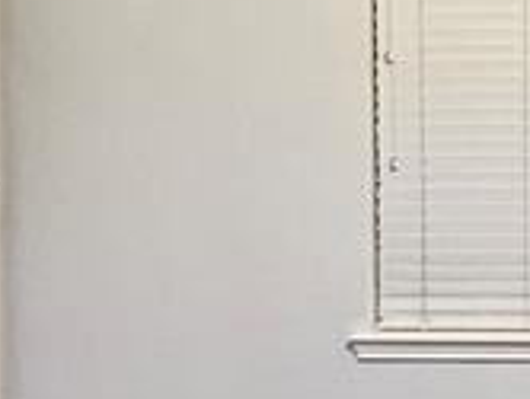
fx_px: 1227
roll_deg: +0.6
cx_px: 690
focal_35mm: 80
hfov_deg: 21.9
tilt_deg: -0.2
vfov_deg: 18.2
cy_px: 51
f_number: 1.8
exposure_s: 1/60
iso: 250
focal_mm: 1.57
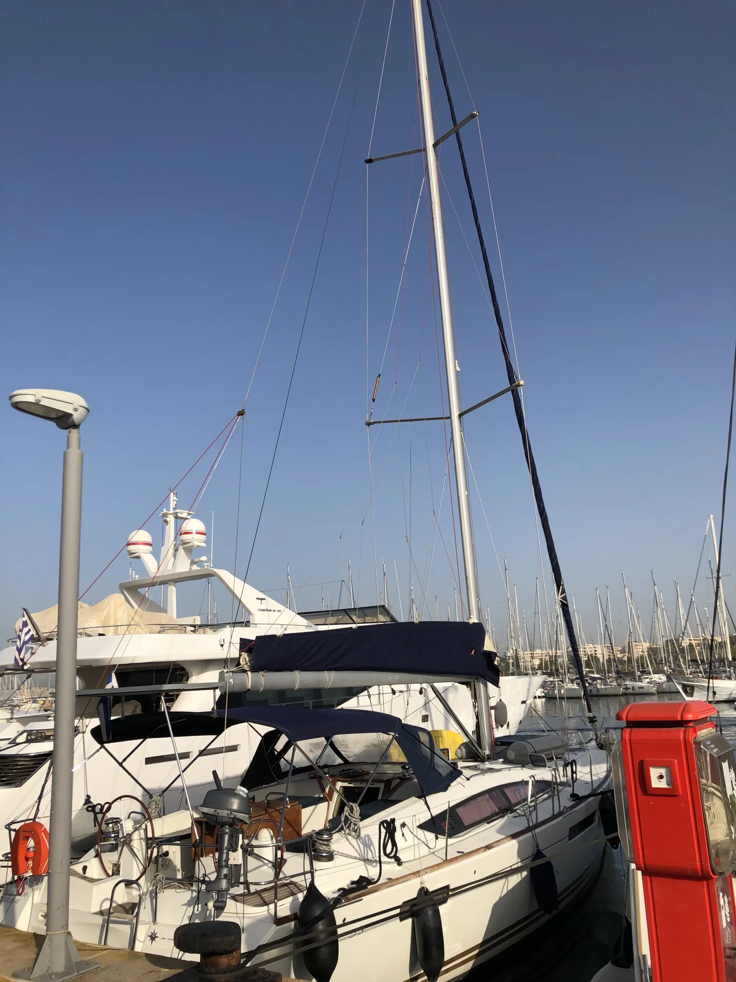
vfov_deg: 63.4
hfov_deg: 49.7
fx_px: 794
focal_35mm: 28
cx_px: 368
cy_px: 491
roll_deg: +3.0
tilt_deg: +13.9
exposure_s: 1/2825
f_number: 1.8
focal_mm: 3.99
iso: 20
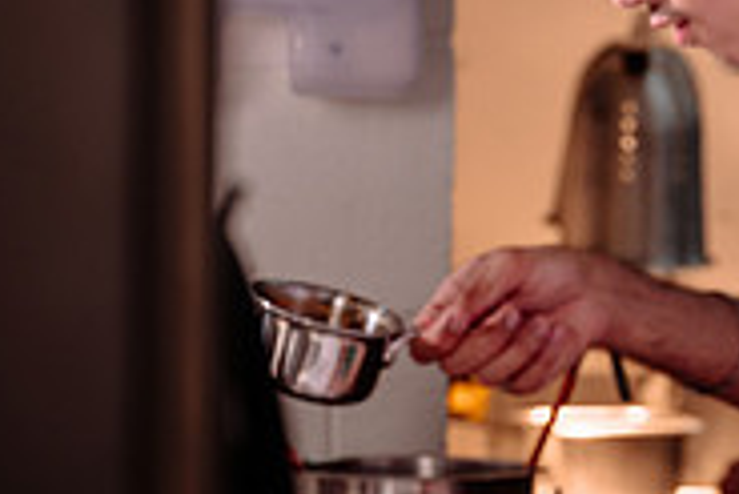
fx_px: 5362
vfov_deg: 5.3
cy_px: 318
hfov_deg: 7.8
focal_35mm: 261
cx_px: 926
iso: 100
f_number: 4
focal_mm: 70
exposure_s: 1/160
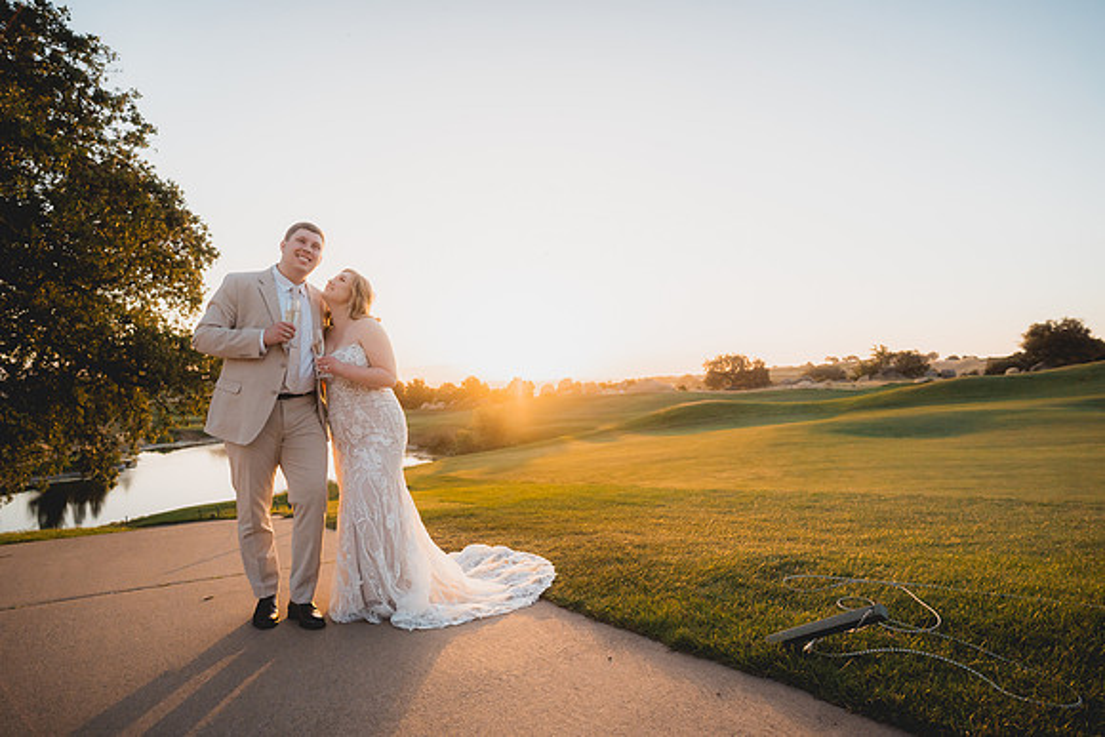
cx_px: 552
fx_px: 553
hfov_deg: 90.0
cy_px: 368
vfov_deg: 67.4
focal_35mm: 18
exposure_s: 1/4000
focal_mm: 18
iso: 1250
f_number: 2.8
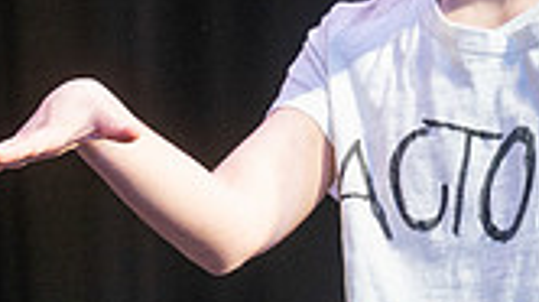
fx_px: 13093
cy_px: 123
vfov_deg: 1.3
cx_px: 634
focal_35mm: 917
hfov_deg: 2.4
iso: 1400
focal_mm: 200
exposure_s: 1/320
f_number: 2.8
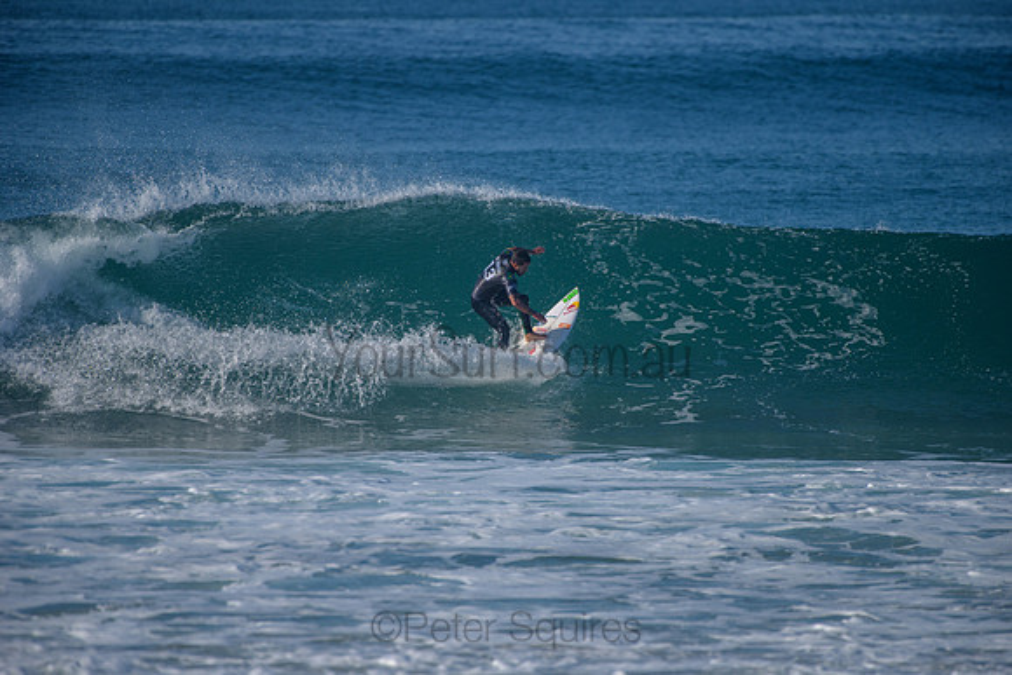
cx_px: 506
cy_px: 338
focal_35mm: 500
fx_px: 14058
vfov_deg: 2.8
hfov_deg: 4.1
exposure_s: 1/2000
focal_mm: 500
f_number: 5.6
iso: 200
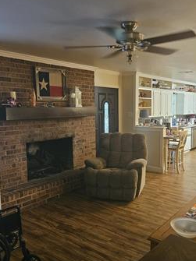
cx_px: 122
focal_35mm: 33
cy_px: 139
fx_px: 249
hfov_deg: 42.6
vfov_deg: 55.3
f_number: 1.8
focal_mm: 5.4
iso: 640
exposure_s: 1/30
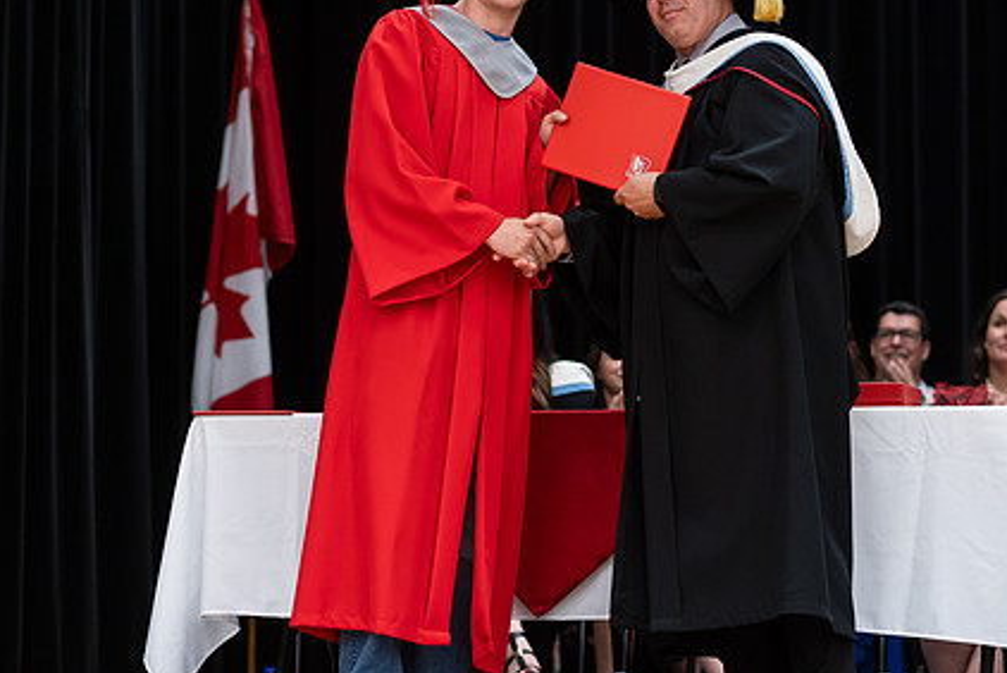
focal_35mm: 156
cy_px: 399
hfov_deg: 13.2
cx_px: 496
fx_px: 4367
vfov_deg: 8.8
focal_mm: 85
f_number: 2.8
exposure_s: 1/200
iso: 1000
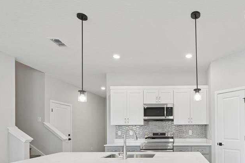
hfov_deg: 72.4
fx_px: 156
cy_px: 128
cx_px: 175
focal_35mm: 23
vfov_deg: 52.0
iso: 100
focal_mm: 14
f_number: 9
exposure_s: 1/5
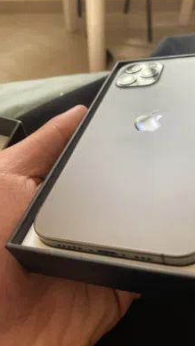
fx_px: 257
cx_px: 122
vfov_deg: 67.9
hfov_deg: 41.2
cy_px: 169
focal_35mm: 28
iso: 80
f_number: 1.8
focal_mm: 4.25
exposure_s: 1/121
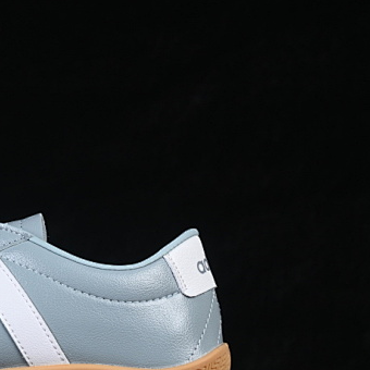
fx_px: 1814
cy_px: 217
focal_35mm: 150
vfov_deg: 11.6
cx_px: -54
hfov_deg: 11.5
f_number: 8
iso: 160
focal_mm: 50
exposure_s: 1/80
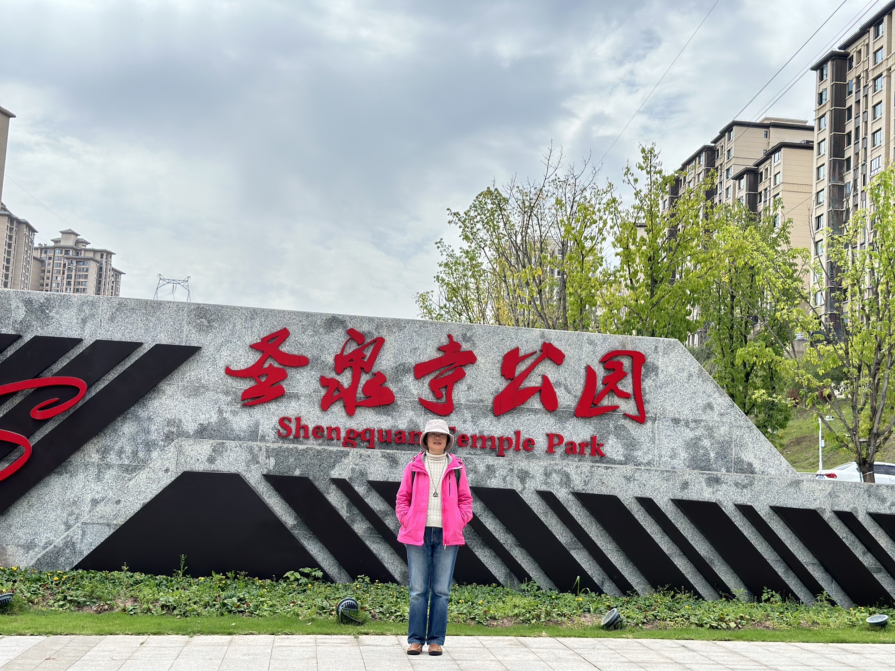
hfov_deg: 39.7
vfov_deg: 30.3
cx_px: 448
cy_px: 336
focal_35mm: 48
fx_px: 1241
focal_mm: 6.86
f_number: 1.78
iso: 100
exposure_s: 1/3058
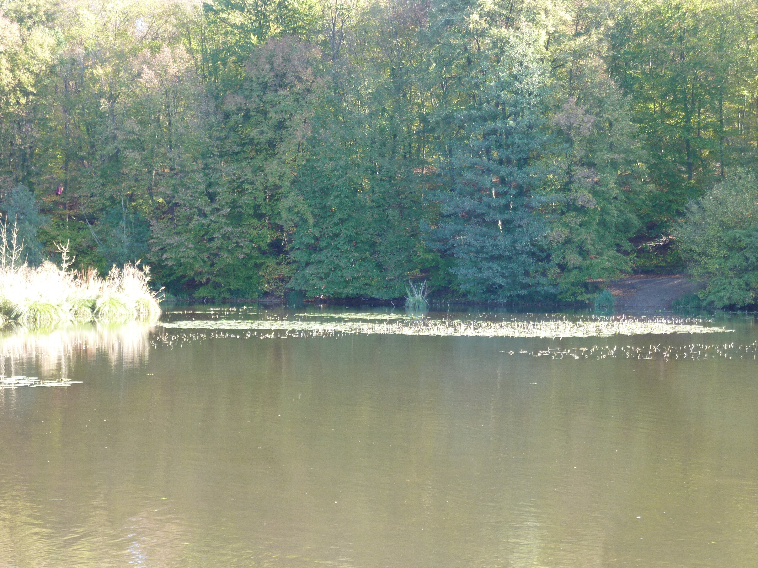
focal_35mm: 90
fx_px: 1971
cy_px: 284
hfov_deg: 21.8
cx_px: 379
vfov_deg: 16.4
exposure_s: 1/40
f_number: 4.3
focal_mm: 14.7
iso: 125
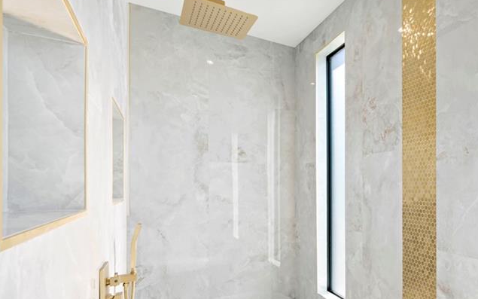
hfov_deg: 71.1
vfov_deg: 52.5
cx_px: 367
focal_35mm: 23
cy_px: 185
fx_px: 300
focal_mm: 14
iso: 100
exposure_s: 1/13
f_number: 8
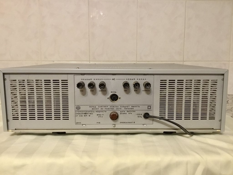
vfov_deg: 45.4
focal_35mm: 31
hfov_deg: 58.4
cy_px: 88
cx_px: 116
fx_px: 209
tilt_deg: -7.6
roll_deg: -0.7
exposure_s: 1/17
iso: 500
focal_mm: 3.3
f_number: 2.4
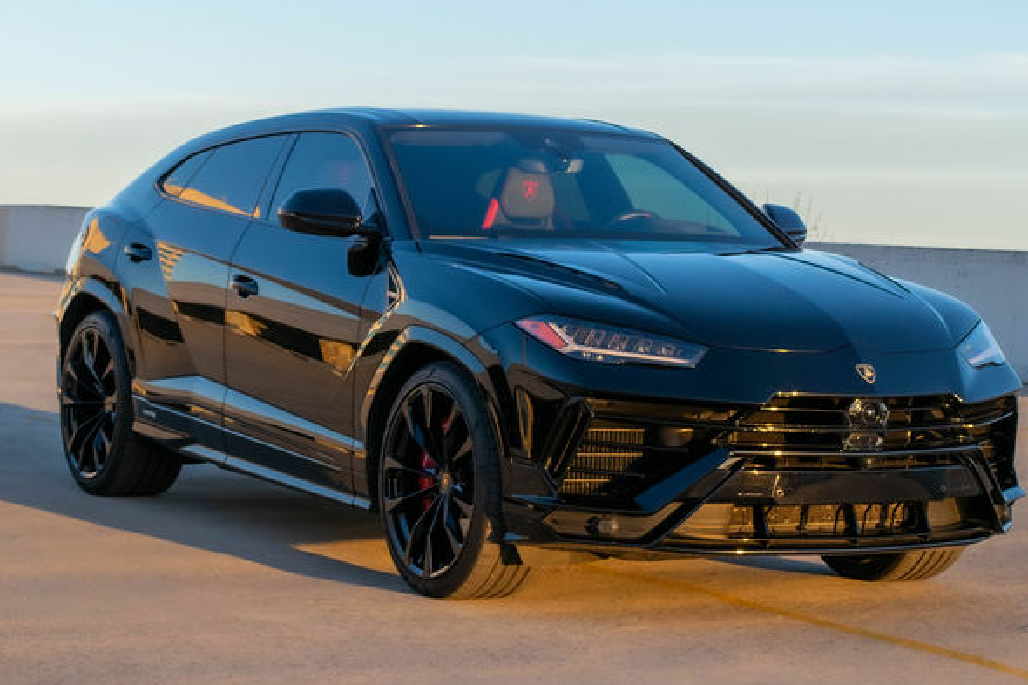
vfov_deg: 13.8
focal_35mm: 99
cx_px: 584
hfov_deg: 20.6
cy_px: 241
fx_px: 2826
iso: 400
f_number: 8
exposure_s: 1/250
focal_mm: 38
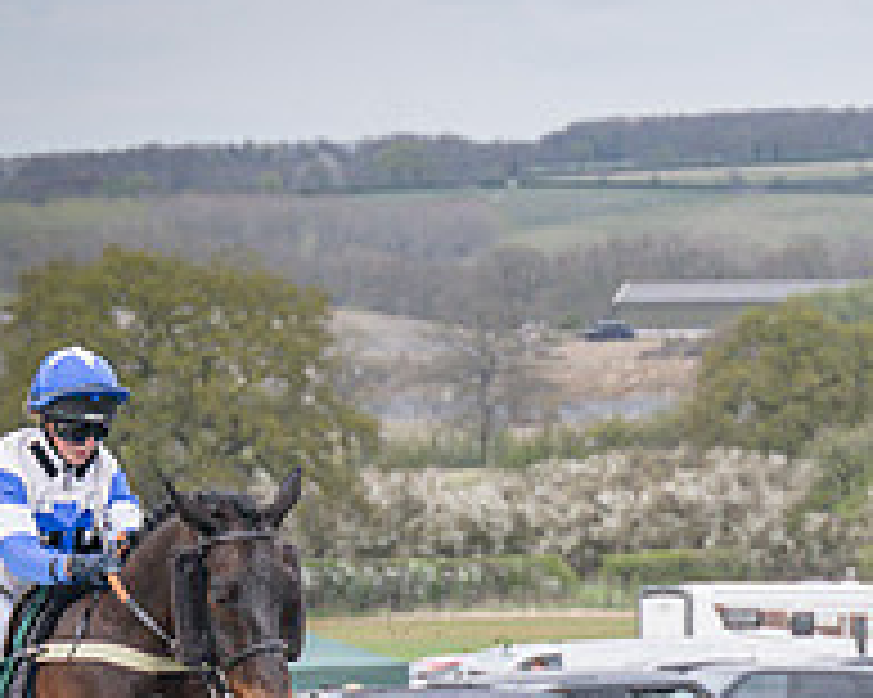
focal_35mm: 474
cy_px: 815
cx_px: 1384
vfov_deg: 3.3
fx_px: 12241
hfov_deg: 4.1
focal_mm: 98
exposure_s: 1/800
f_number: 5
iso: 400
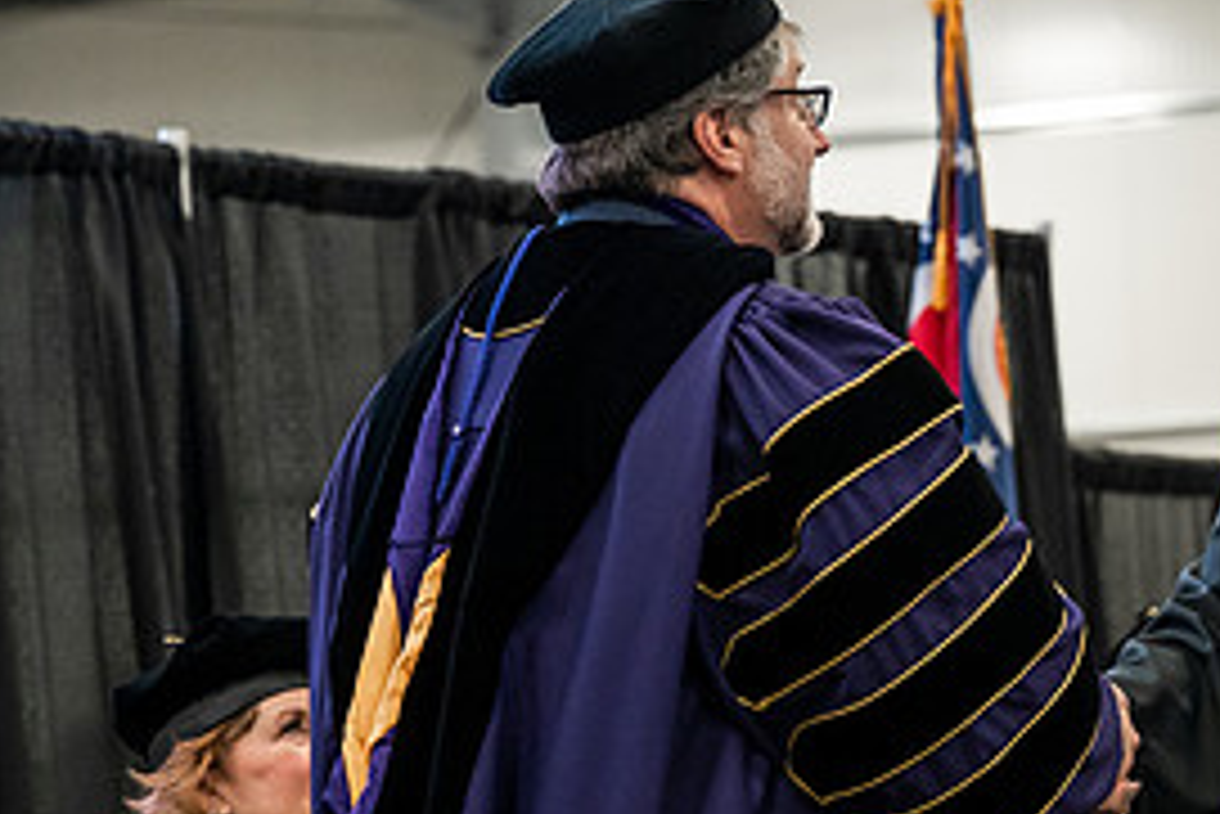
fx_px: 6239
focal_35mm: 184
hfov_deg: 11.1
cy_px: 479
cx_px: 1112
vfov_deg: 7.5
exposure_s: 1/200
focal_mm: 86
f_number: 4.5
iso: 4000
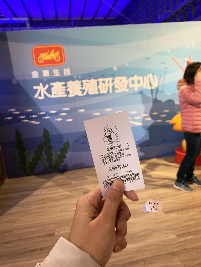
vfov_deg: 67.3
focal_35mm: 26
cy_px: 134
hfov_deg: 53.1
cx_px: 100
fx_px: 201
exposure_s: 1/60
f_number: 1.8
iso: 250
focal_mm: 4.25
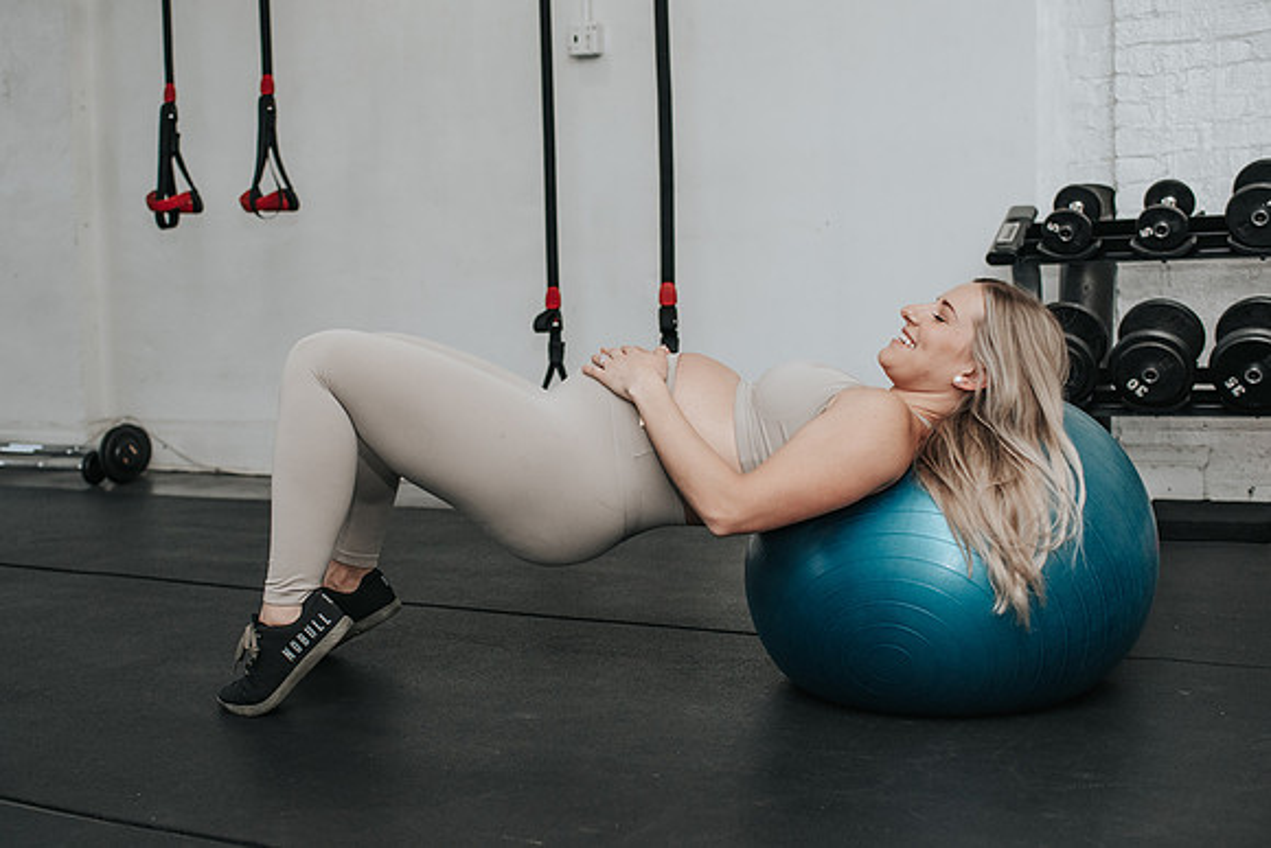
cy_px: 424
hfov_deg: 44.5
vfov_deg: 30.6
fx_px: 1549
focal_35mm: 44
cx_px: 568
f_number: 3.2
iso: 800
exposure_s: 1/200
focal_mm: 35
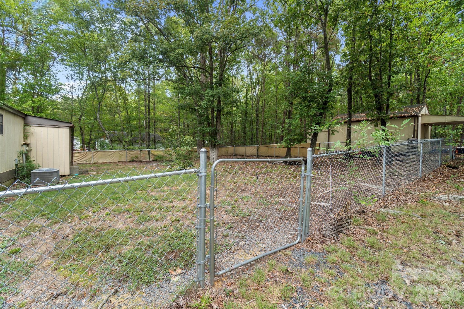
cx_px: 232
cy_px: 154
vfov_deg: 77.3
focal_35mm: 15
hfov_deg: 100.4
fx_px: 193
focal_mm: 10
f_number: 7.1
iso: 125
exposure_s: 1/30
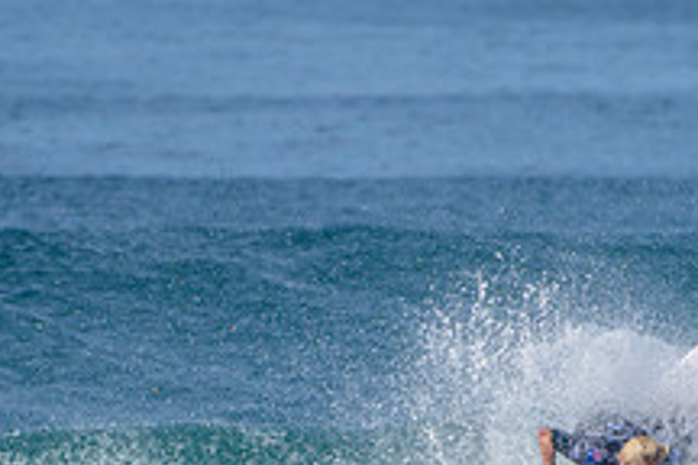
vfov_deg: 1.0
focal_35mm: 1341
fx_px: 25998
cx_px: 449
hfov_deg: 1.5
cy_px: 573
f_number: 5.6
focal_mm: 500
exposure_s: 1/2500
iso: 180
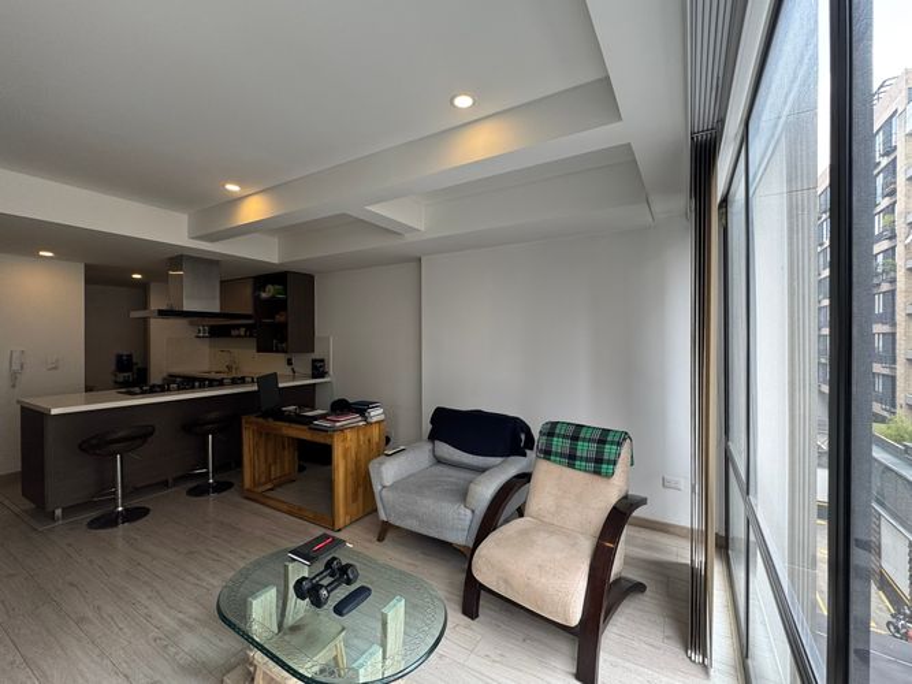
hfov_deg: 102.1
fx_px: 369
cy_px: 342
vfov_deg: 85.7
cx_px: 456
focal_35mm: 14
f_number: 2.2
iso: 100
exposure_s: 1/99
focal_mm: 2.22
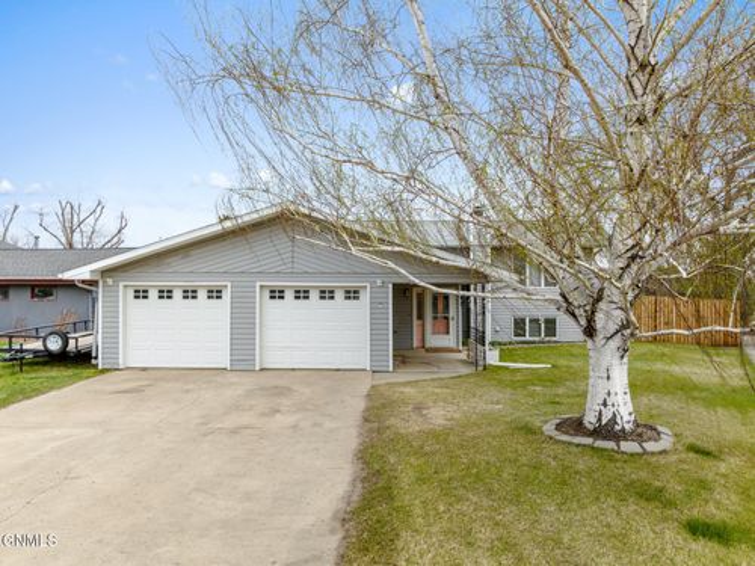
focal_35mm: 24
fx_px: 523
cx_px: 378
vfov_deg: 56.8
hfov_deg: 71.6
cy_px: 283
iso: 100
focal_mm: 12.29
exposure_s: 1/800
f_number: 6.3
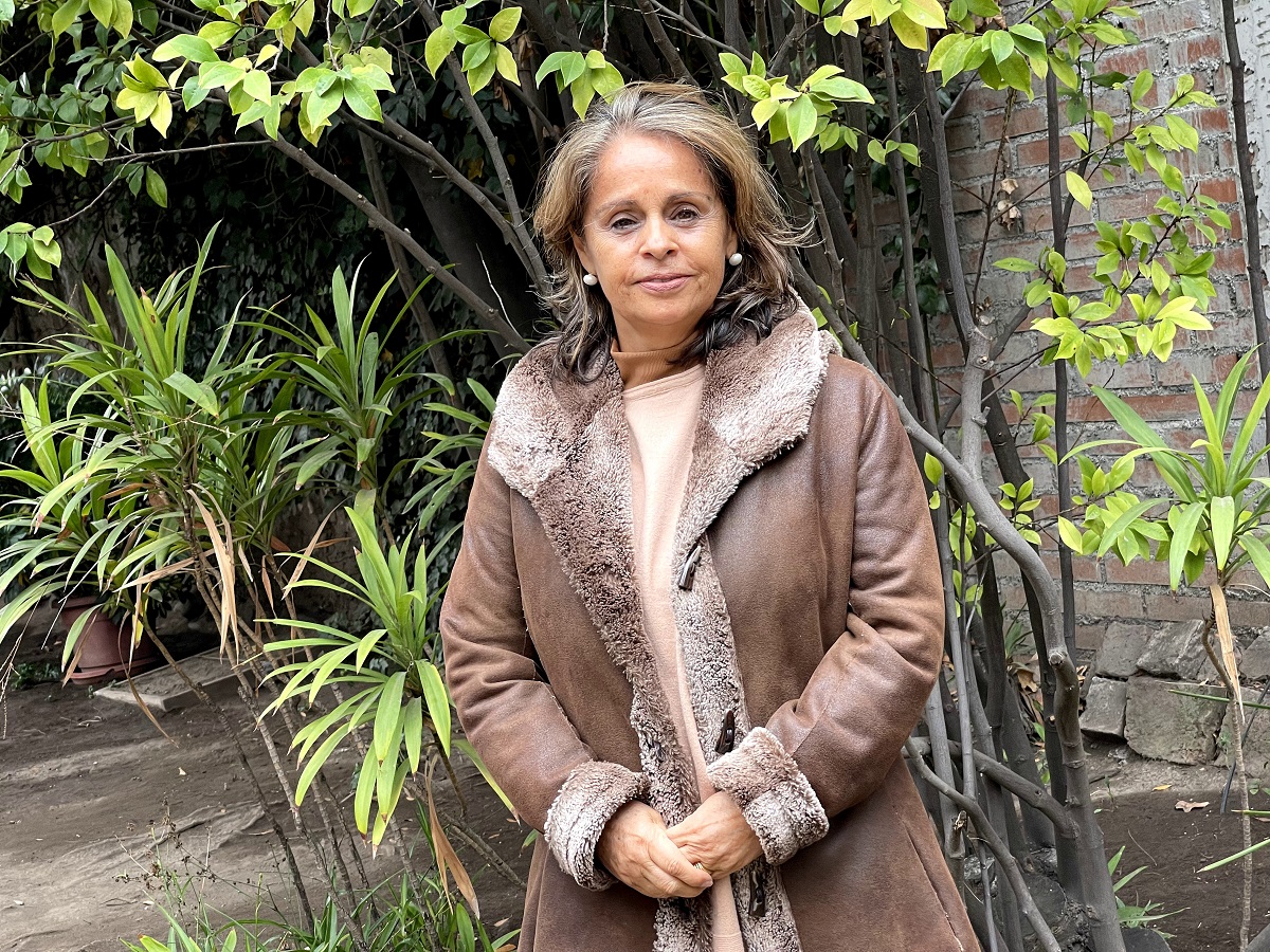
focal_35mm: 64
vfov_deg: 22.9
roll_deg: +7.7
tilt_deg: -4.0
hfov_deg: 30.3
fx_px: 2348
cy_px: 476
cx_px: 635
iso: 64
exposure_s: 1/121
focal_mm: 7.5
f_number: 2.2
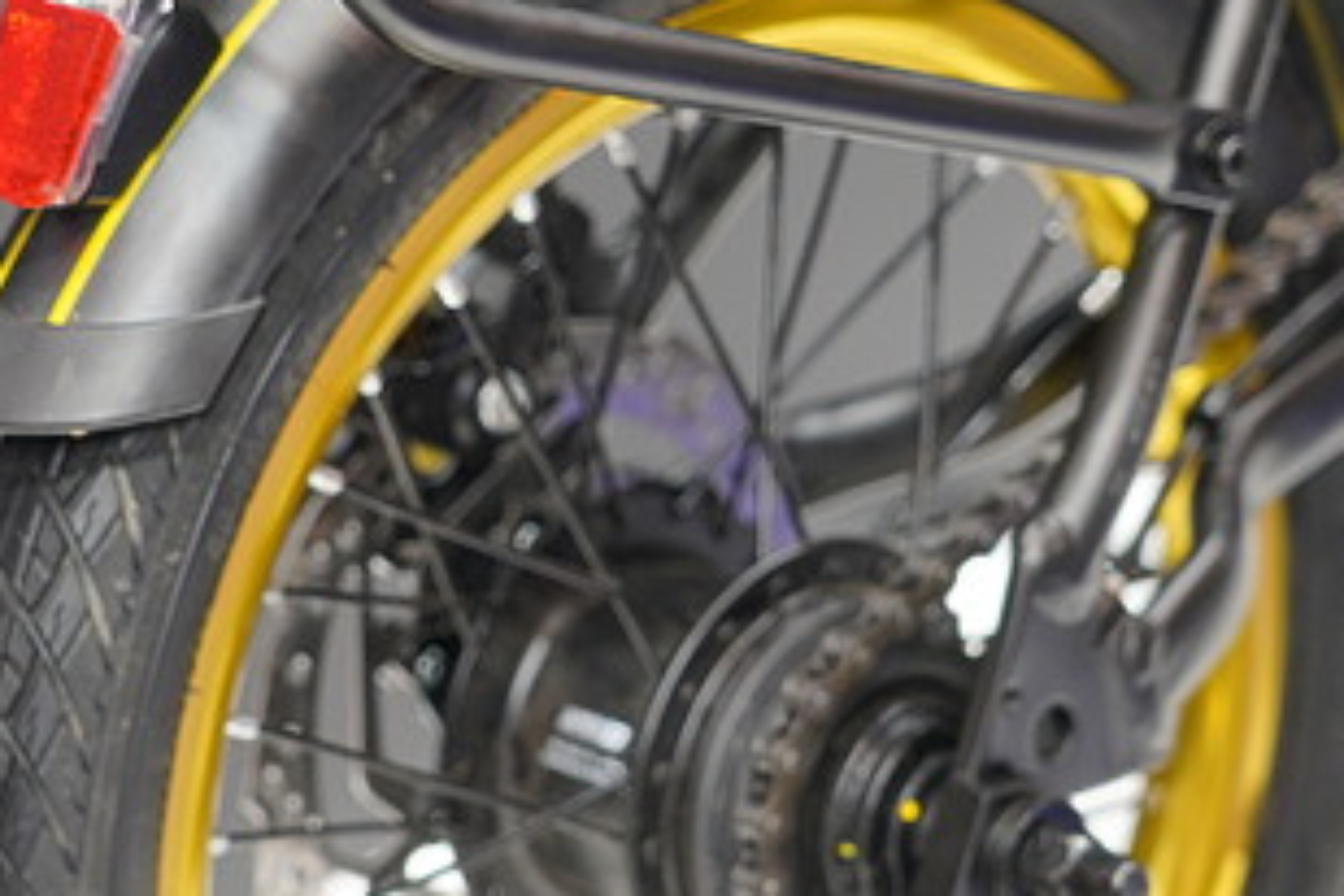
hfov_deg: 11.3
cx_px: 565
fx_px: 6794
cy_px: 304
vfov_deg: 7.5
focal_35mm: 182
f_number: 4
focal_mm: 72
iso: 800
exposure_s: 1/80
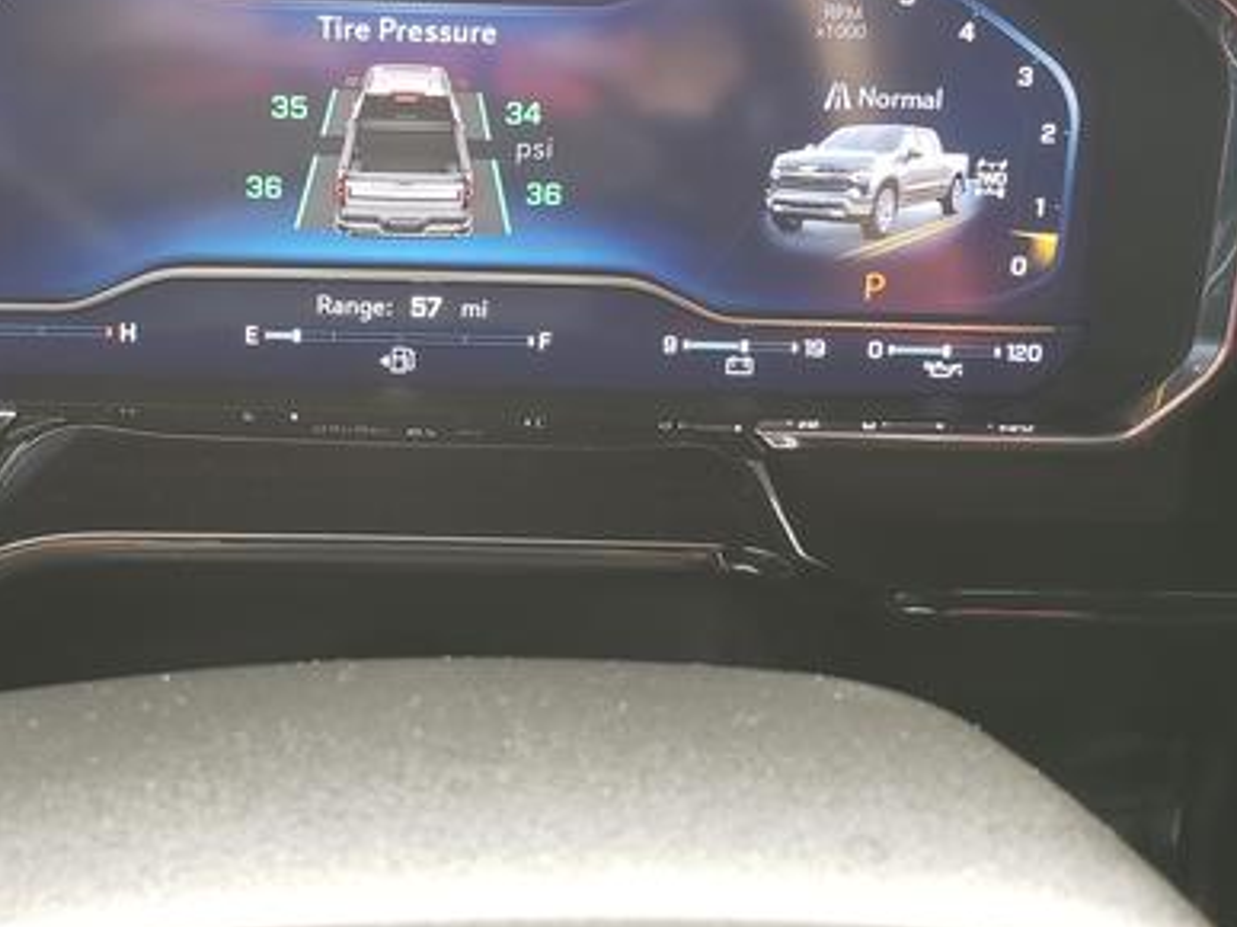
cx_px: 400
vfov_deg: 33.1
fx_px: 1536
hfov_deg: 43.2
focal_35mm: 43
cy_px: 272
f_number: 2.4
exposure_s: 1/50
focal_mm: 4.3
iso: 200
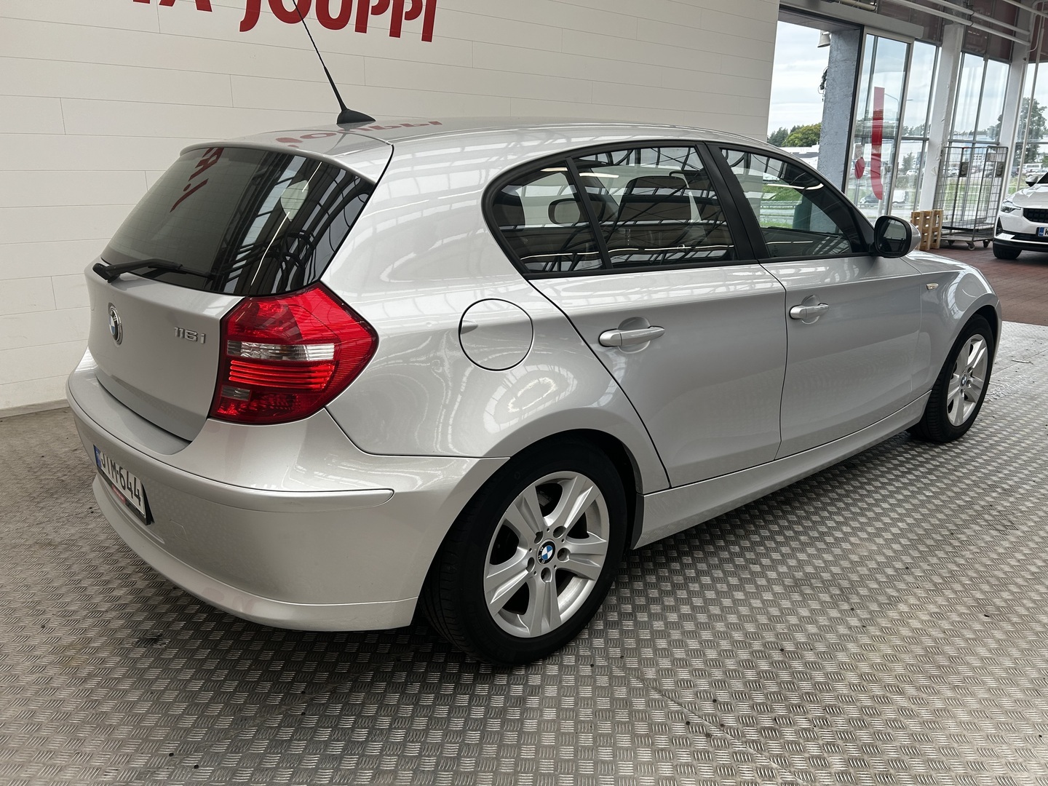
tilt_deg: -15.9
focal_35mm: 26
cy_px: 393
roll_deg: -0.4
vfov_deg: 53.1
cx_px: 524
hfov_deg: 67.3
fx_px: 787
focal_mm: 5.7
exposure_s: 1/611
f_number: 1.5
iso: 50
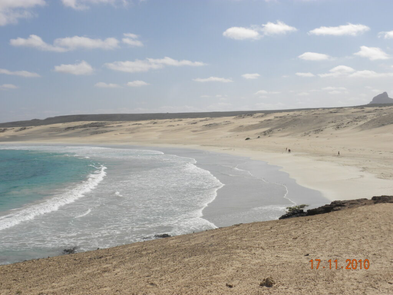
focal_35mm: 46
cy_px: 148
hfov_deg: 41.2
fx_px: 522
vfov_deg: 31.5
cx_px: 196
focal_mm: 8.2
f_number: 6.3
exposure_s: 1/579
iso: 64
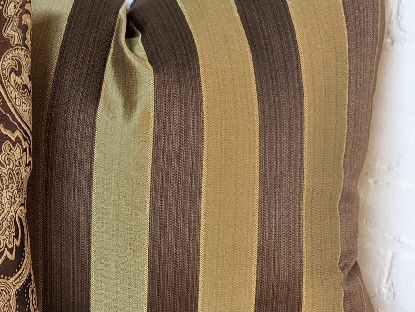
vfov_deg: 18.7
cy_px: 253
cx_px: 25
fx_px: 935
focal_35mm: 78
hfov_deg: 24.2
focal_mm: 4.44
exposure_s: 1/24
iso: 292
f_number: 1.8
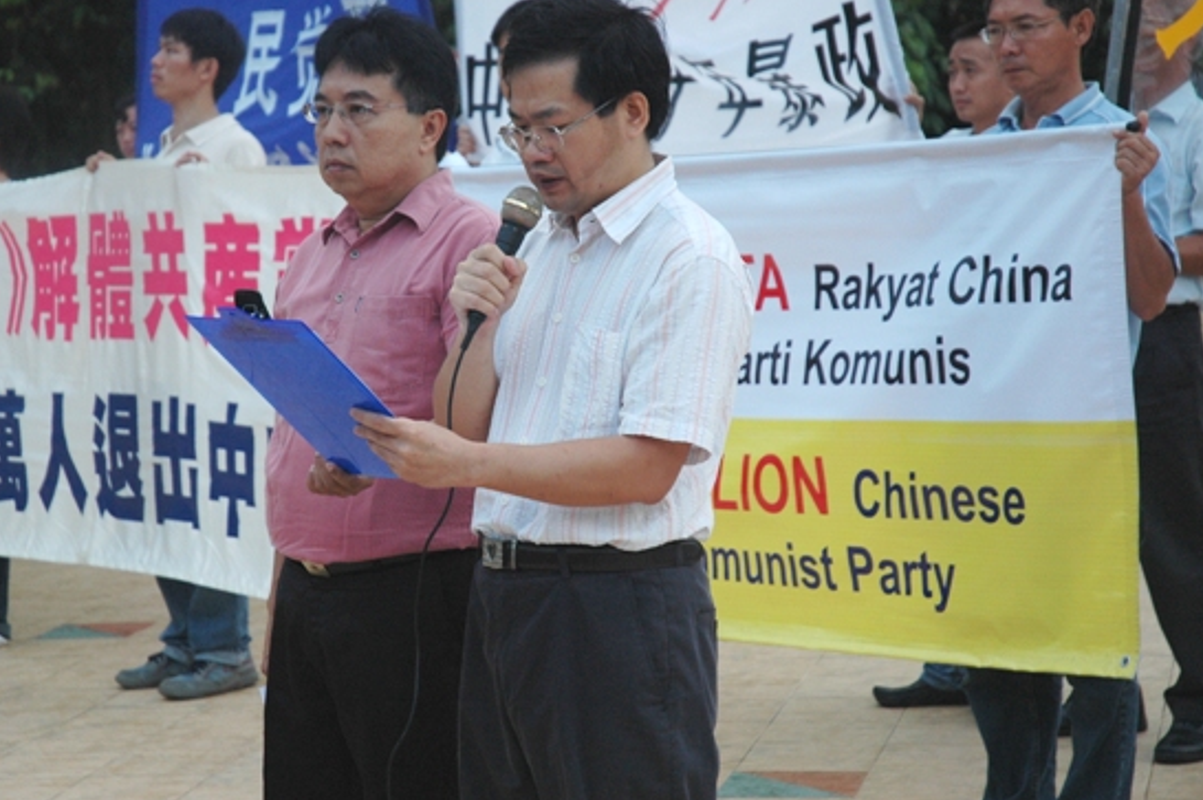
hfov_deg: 18.8
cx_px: 505
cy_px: 353
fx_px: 3639
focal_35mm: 109
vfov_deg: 12.5
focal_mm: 62
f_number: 4.5
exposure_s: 1/200
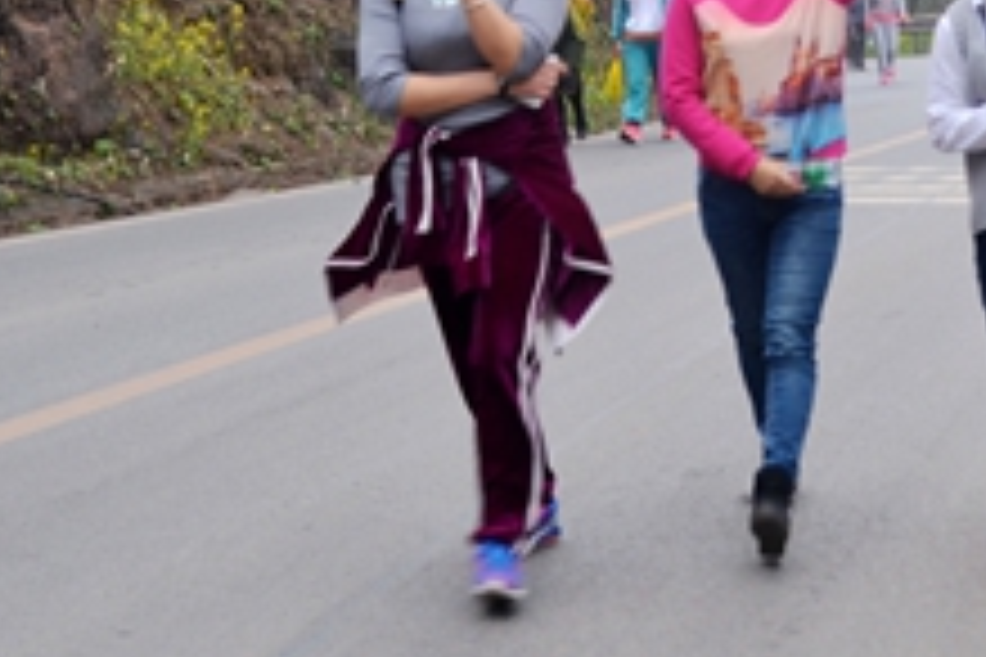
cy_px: 142
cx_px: 819
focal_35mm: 89
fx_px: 2437
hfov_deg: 22.5
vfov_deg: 15.3
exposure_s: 1/60
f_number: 4.2
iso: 400
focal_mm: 26
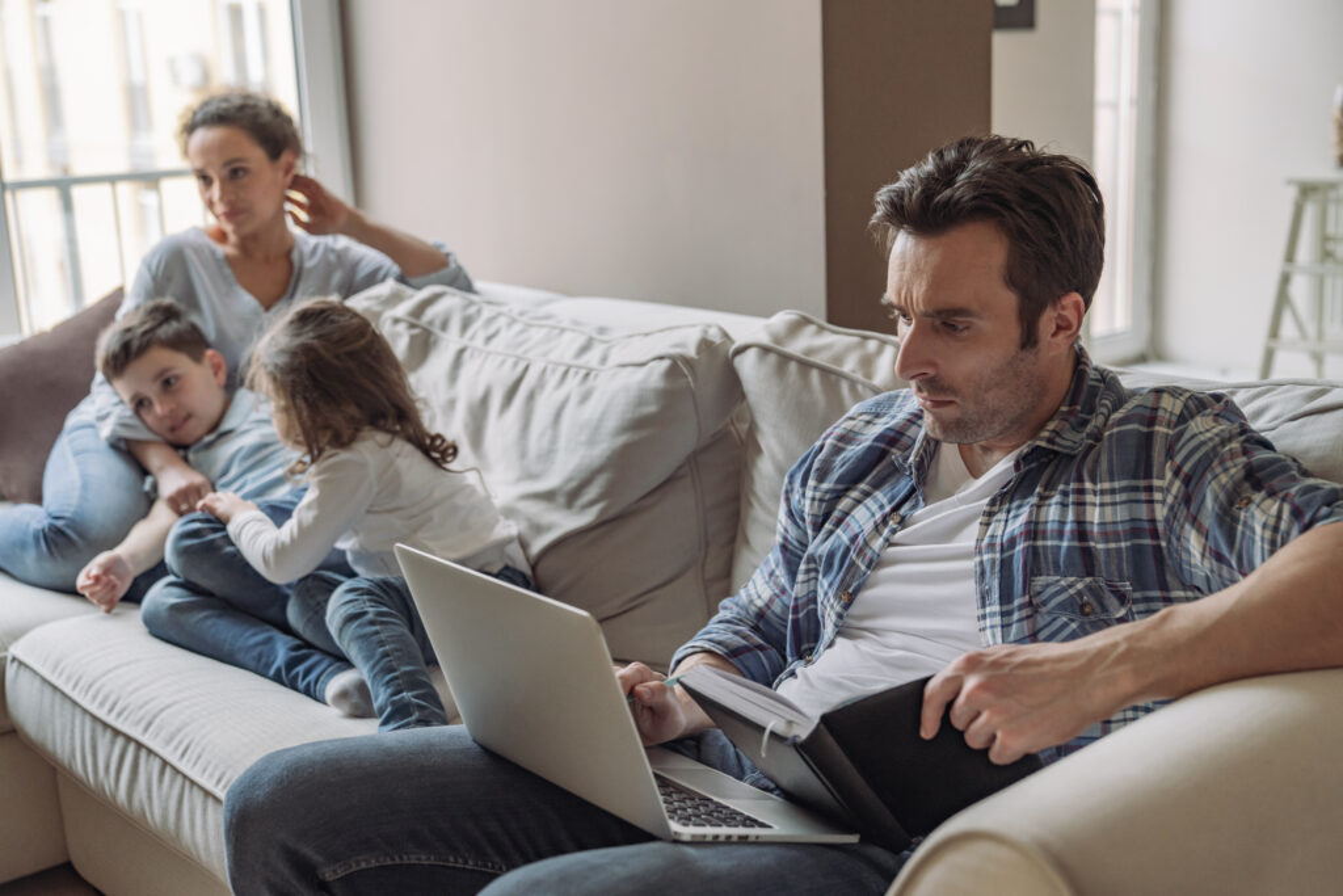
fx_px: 1716
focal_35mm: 46
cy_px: 448
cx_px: 672
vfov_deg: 29.3
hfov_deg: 42.7
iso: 1000
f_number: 3.2
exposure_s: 1/160
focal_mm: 46
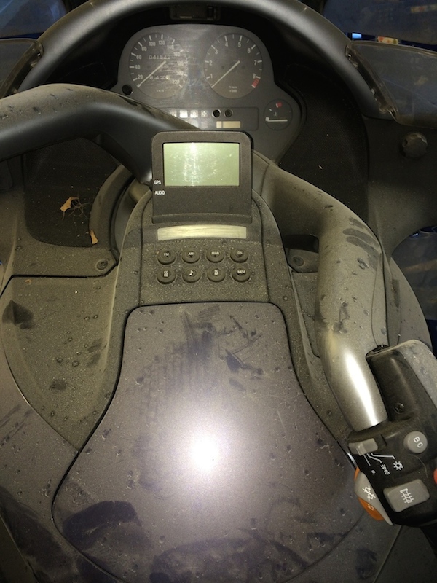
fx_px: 505
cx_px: 218
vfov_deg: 60.0
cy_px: 292
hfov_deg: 46.8
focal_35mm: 30
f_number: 2.2
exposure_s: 1/20
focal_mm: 4.12
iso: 50
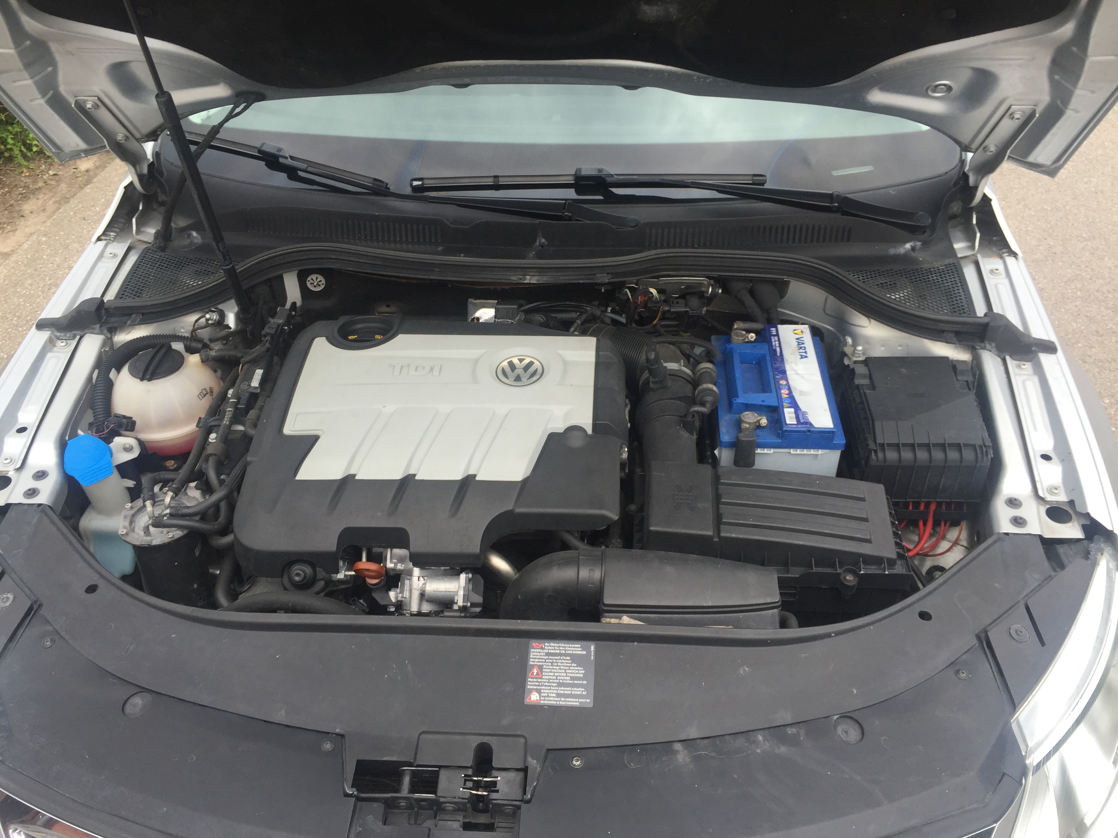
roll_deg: +1.7
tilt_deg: -37.7
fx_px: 937
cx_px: 559
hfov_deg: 61.7
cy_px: 419
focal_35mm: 29
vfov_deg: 48.2
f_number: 2.2
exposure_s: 1/507
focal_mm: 4.15
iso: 32
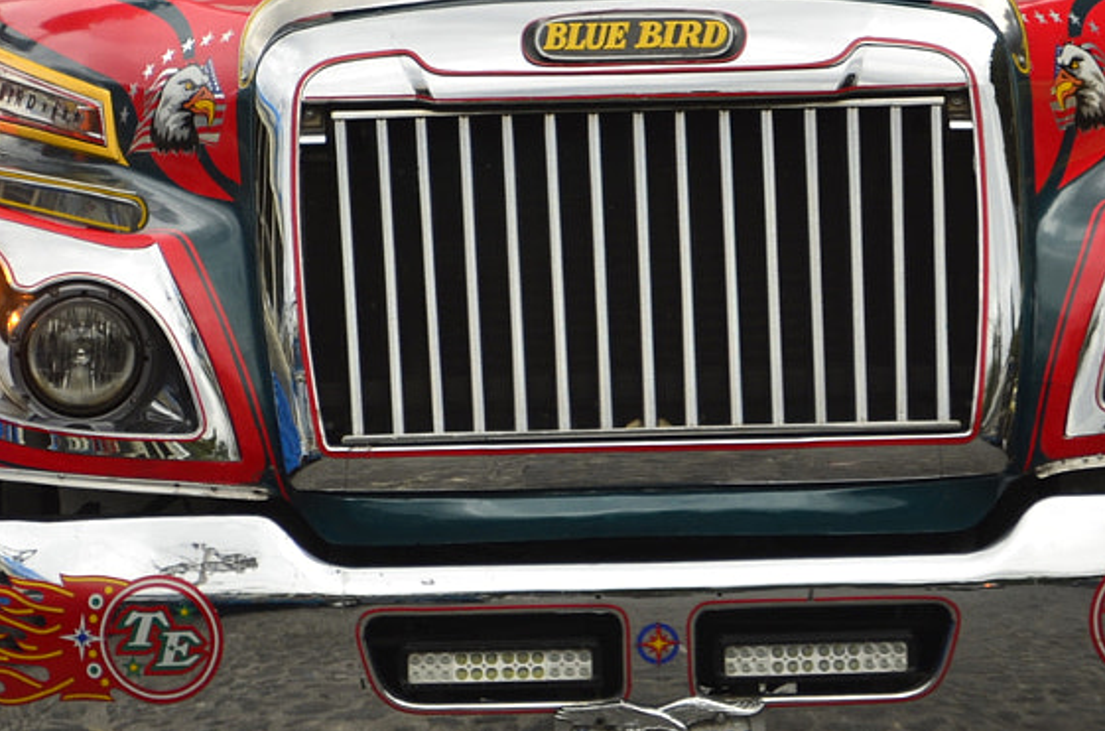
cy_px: 70
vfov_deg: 3.5
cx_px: 483
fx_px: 11787
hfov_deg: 5.4
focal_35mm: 385
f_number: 5.6
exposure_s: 1/100
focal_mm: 90
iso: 140
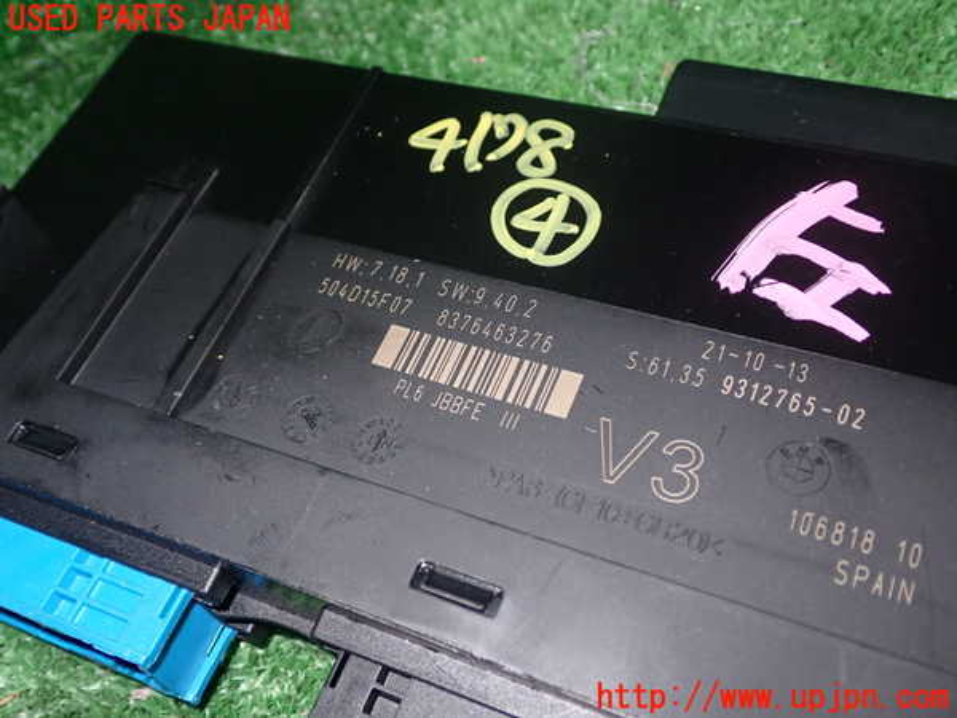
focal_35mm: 38
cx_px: 478
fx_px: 1051
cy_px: 359
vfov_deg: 37.7
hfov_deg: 49.0
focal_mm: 6.83
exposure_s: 1/40
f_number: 8
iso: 320
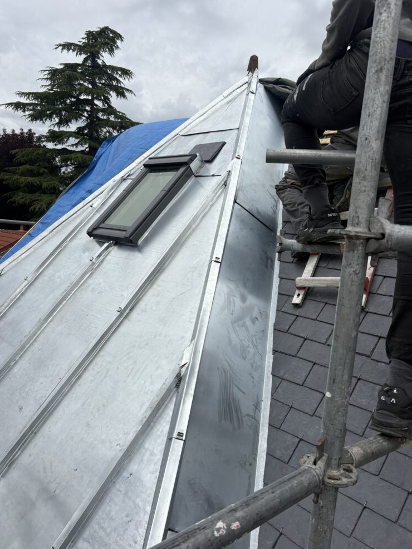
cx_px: 208
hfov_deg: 51.4
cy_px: 277
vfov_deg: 65.3
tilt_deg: -5.6
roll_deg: -4.5
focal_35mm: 27
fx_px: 428
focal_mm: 5.96
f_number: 1.6
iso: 50
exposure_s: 1/4950
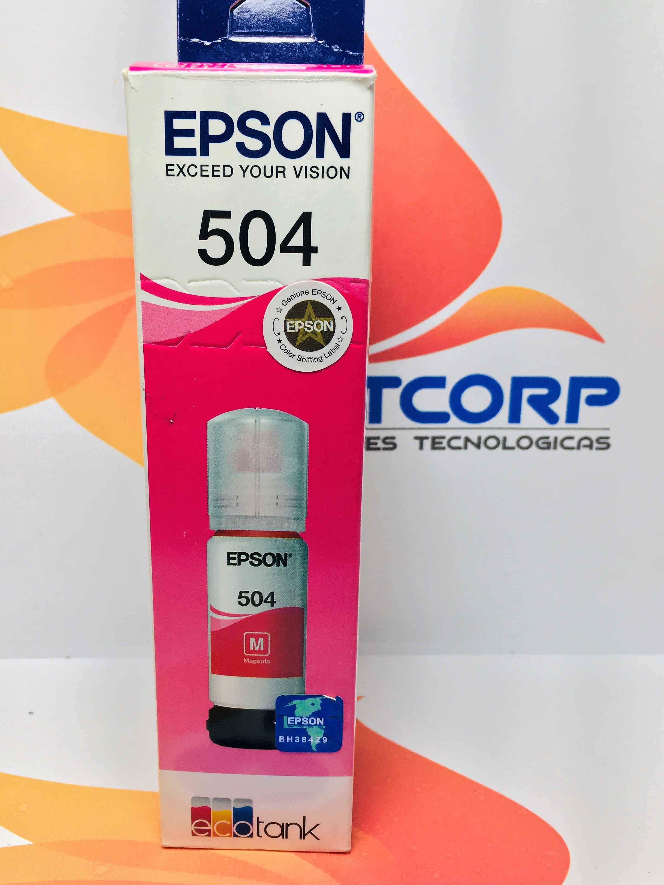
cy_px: 472
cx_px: 283
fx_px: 921
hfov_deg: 39.6
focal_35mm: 36
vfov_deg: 51.3
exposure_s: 1/120
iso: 40
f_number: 2.2
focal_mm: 4.15
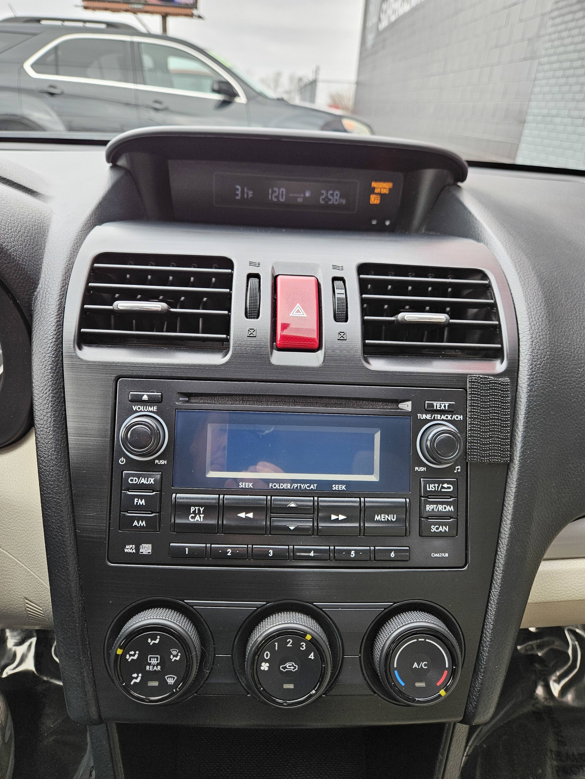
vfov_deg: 73.9
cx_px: 292
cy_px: 390
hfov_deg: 58.9
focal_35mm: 23
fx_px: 518
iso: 100
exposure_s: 1/207
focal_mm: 5.4
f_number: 1.8
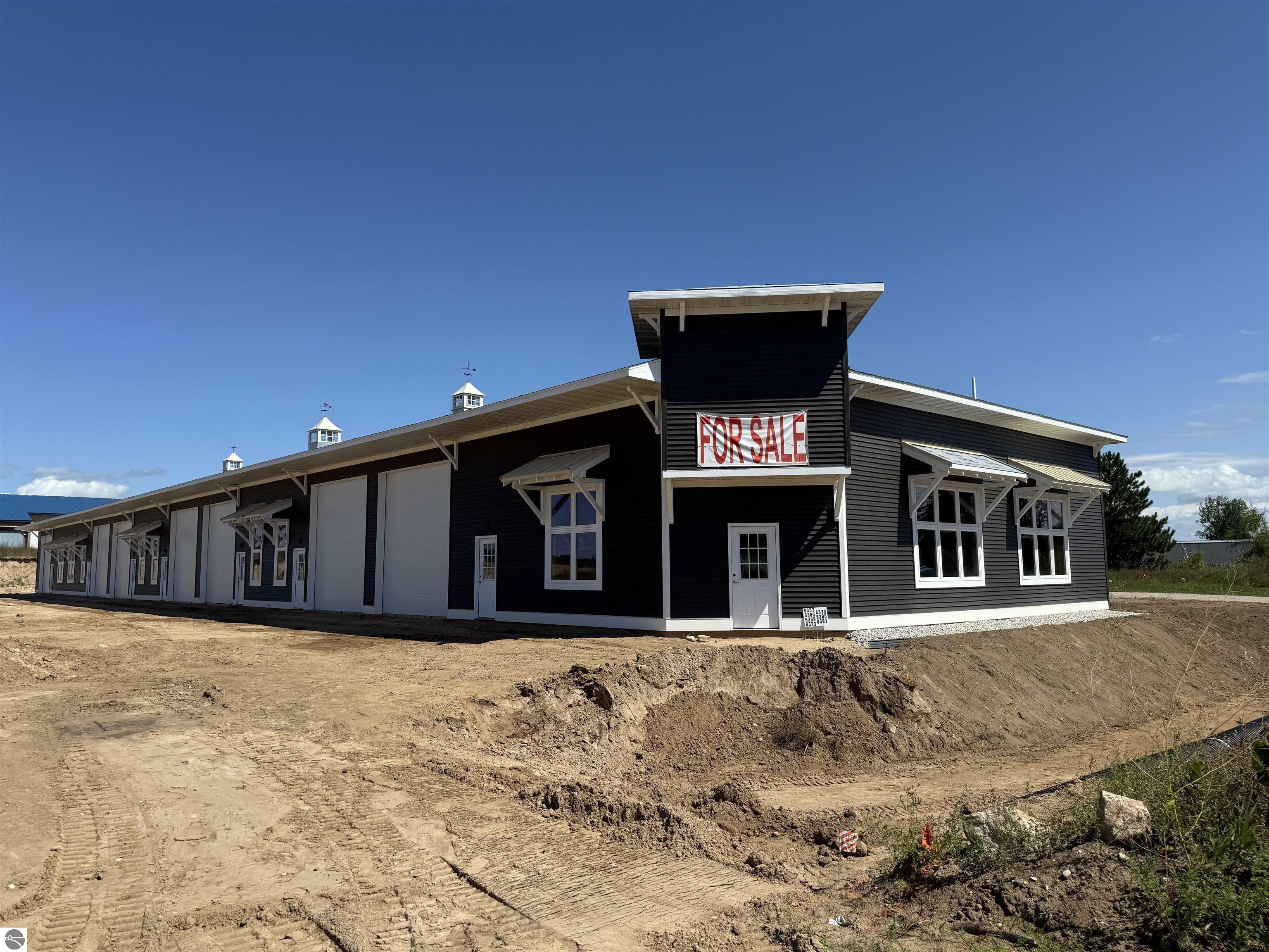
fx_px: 880
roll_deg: +0.5
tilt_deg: +5.9
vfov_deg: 56.8
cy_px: 476
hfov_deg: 71.6
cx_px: 634
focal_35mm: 24
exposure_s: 1/6173
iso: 80
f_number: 1.78
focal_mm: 6.76
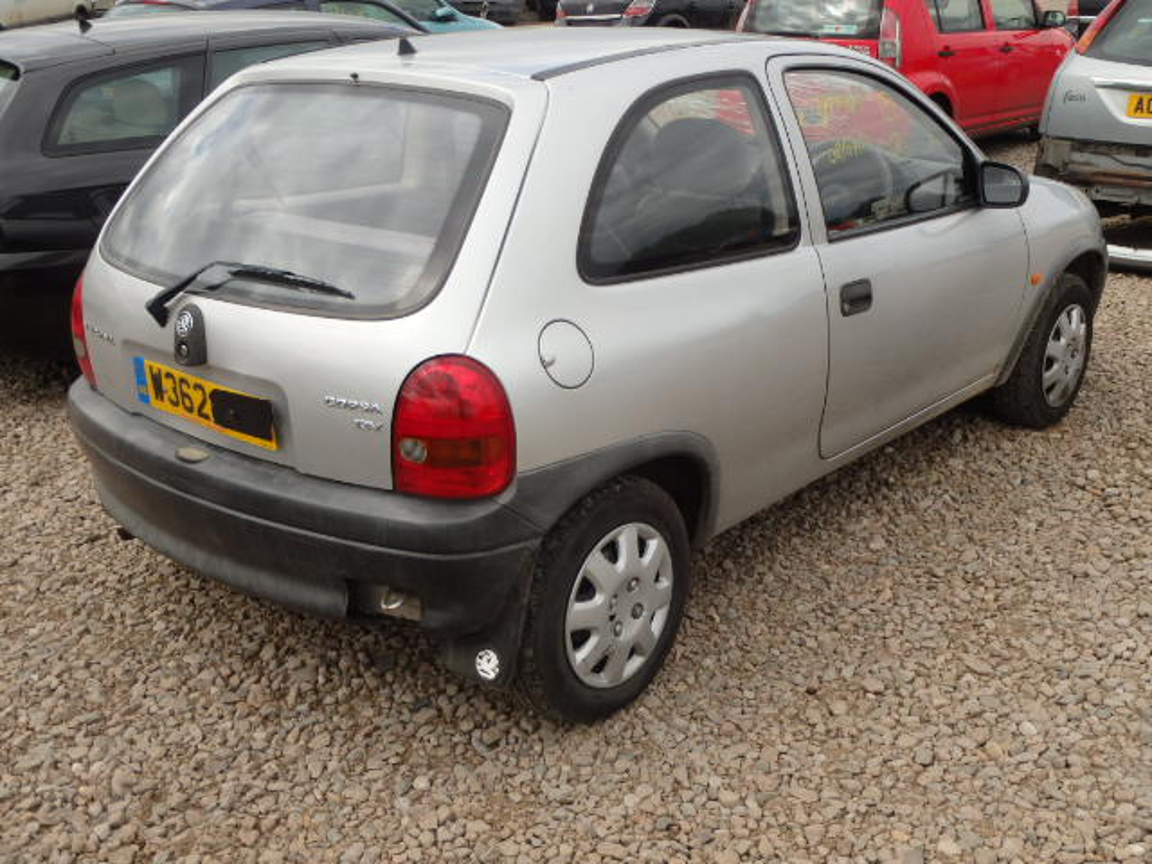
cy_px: 432
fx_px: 1331
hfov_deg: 46.8
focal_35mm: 40
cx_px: 576
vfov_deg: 36.0
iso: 125
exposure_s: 1/500
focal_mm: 7.3
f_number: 4.7
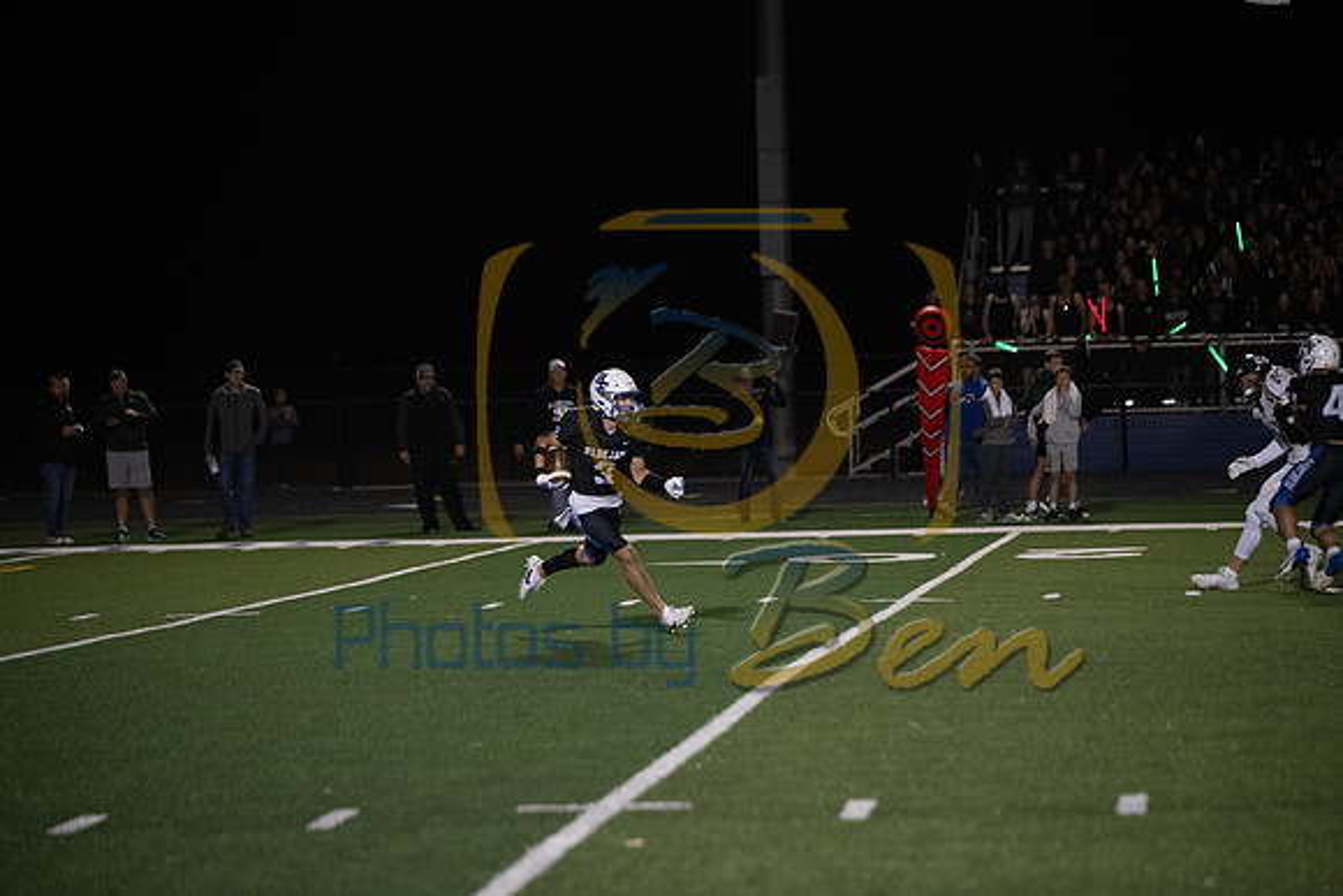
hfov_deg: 14.7
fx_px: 5224
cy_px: 448
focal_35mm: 140
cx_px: 672
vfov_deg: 9.8
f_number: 2.8
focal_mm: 140
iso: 4000
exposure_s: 1/1000
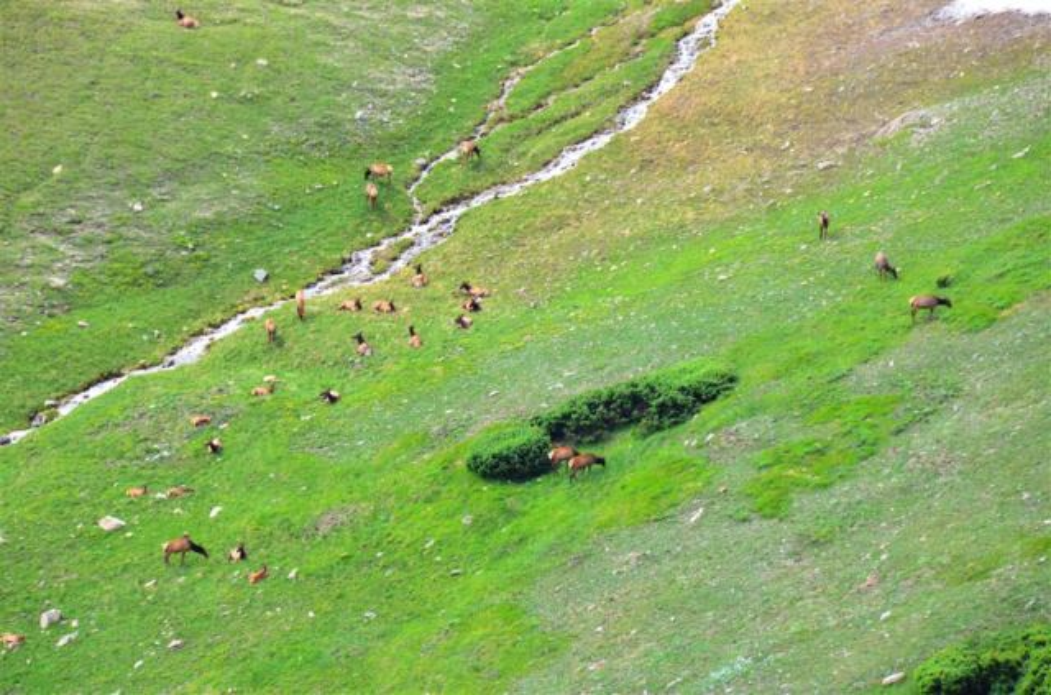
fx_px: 7424
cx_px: 526
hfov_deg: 8.1
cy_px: 348
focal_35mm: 255
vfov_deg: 5.4
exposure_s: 1/100
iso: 200
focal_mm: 170
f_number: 11
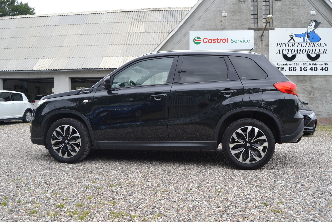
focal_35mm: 27
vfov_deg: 47.9
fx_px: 249
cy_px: 111
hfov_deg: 67.4
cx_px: 166
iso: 100
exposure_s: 1/160
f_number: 6.3
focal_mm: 18
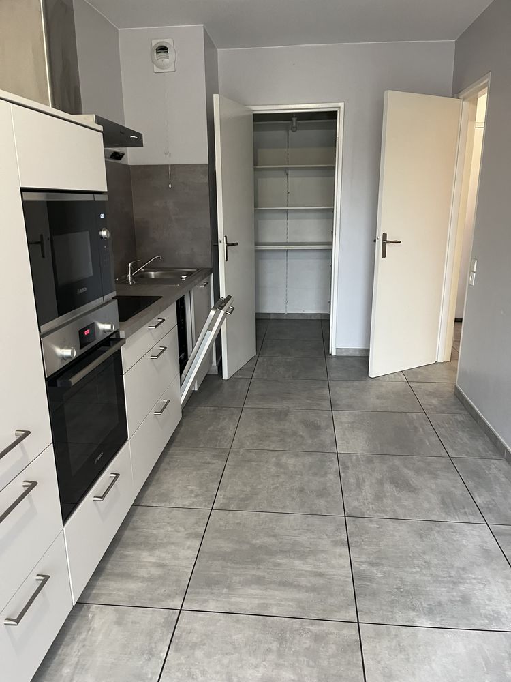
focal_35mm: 26
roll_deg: +1.9
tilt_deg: -17.6
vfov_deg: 67.3
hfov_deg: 53.1
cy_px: 341
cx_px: 256
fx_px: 512
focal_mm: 5.1
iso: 250
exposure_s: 1/60
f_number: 1.6
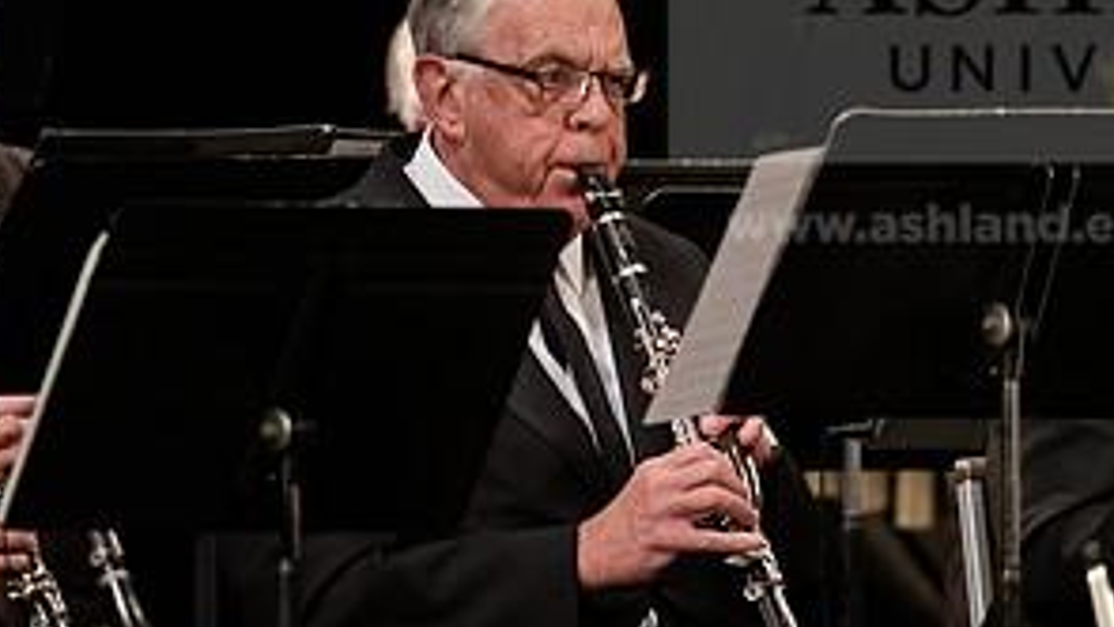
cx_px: 555
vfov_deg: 2.0
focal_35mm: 617
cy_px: 304
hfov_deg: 3.5
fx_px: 18227
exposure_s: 1/320
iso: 4000
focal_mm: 300
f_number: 3.2
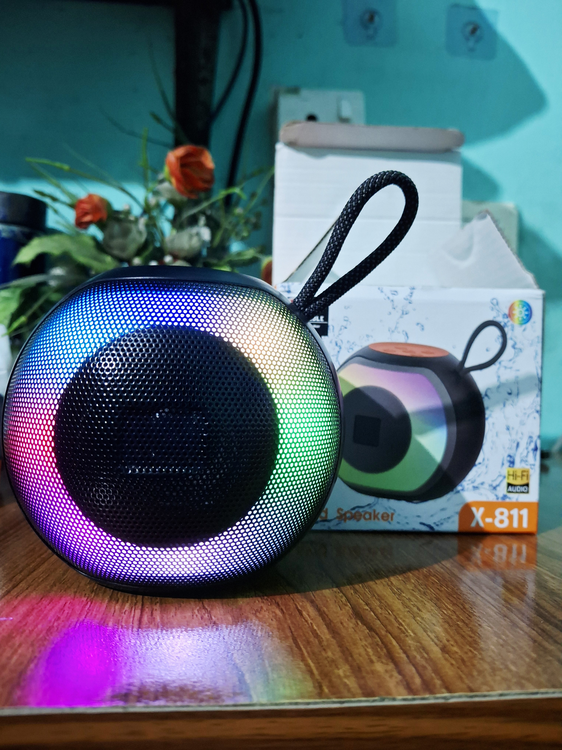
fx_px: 541
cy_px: 375
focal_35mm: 25
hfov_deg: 54.9
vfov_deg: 69.4
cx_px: 281
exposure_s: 1/50
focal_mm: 4.69
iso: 250
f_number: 1.8
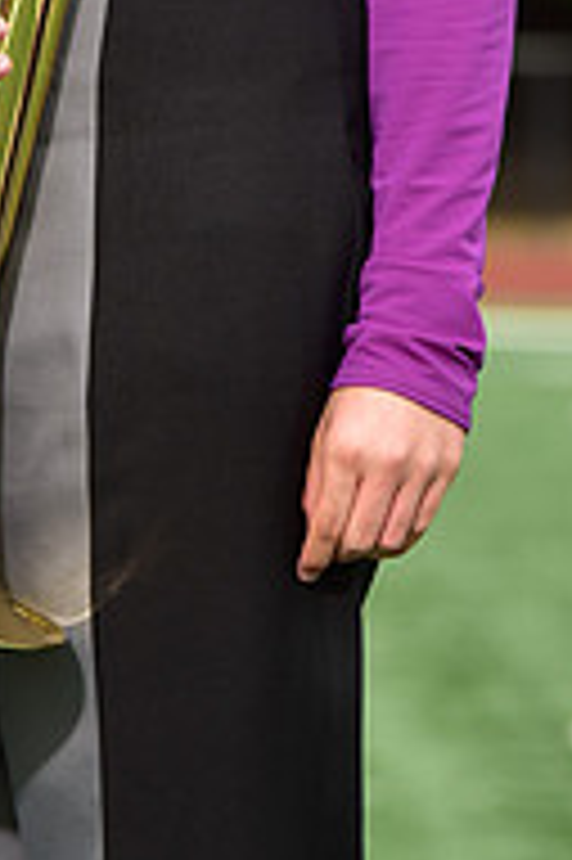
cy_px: -302
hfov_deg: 3.0
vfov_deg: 4.5
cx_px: 92
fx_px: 10887
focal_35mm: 456
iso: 500
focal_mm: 150
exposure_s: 1/250
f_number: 5
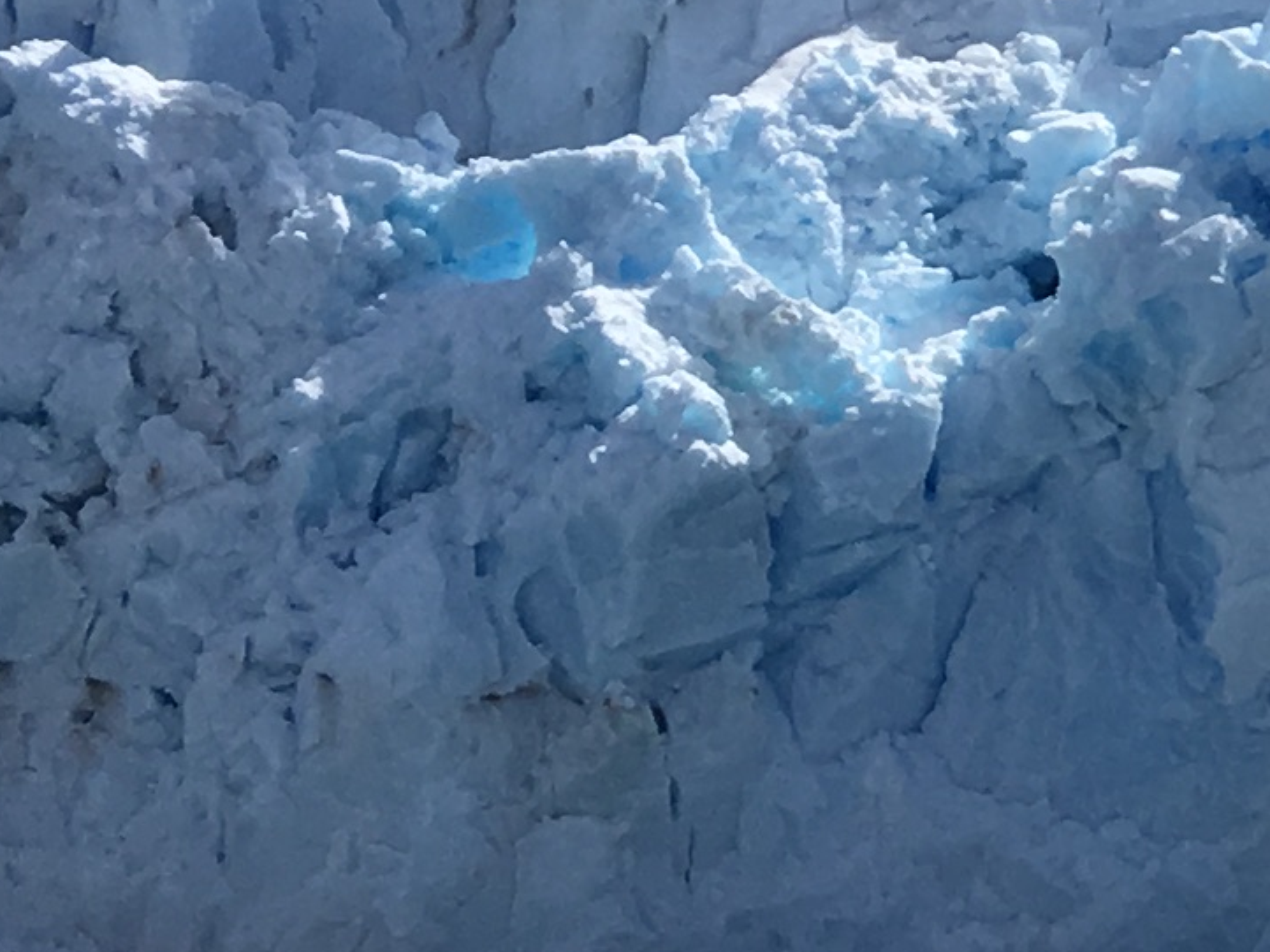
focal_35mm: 162
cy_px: -415
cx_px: 2649
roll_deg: -0.8
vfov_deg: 9.0
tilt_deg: -5.2
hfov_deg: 11.0
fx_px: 5942
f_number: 2.2
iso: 25
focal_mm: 4.15
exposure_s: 1/3663
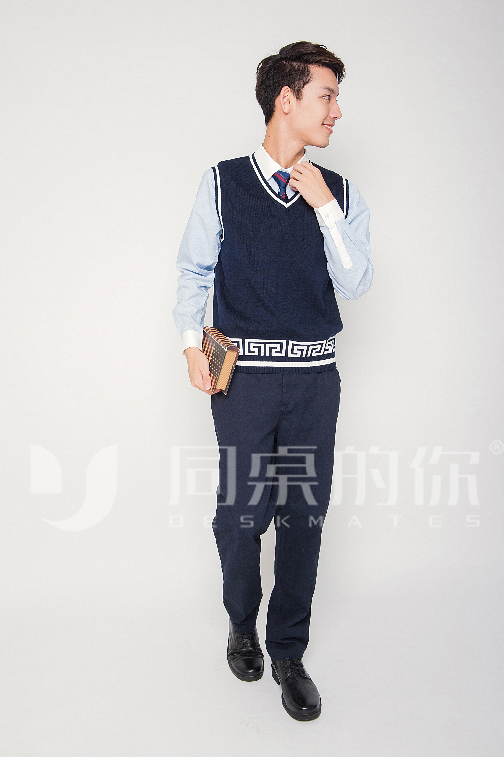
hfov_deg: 36.8
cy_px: 378
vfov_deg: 53.2
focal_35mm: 36
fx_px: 757
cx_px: 252
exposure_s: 1/125
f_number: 11
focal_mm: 36
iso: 200
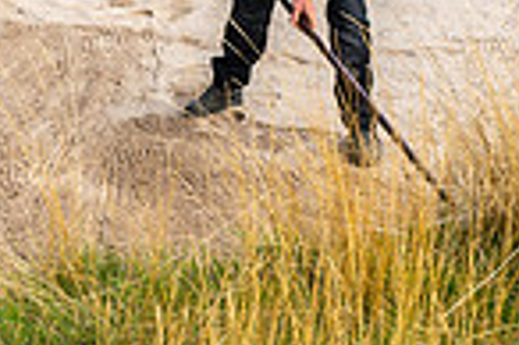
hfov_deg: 13.7
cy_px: -222
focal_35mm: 143
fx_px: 2059
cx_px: -213
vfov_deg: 9.2
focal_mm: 36
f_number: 6.3
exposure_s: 1/200
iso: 160
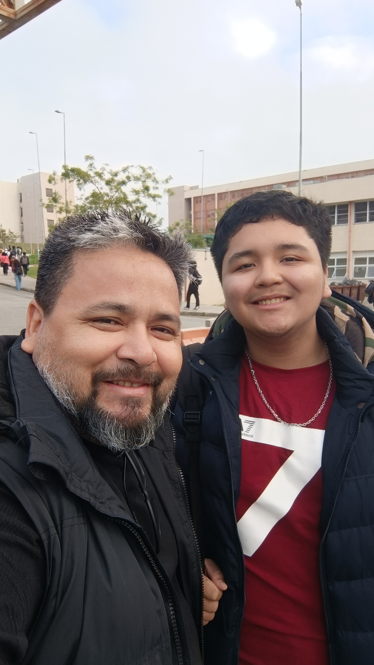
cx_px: 167
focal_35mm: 27
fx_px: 476
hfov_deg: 42.8
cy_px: 334
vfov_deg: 69.9
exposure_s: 1/534
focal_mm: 3.24
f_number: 2.45
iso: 58
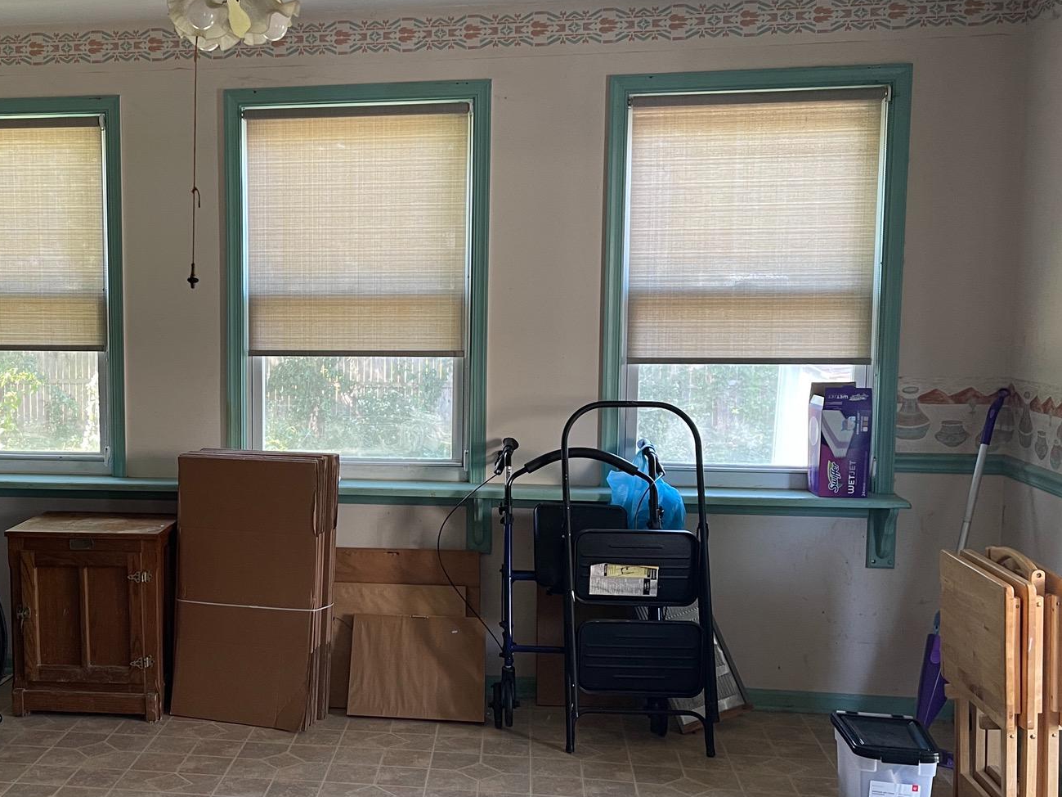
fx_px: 1258
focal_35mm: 41
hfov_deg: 44.5
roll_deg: +0.1
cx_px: 292
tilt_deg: -6.0
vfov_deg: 35.1
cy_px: 425
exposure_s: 1/83
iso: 125
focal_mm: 5.1
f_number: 1.6
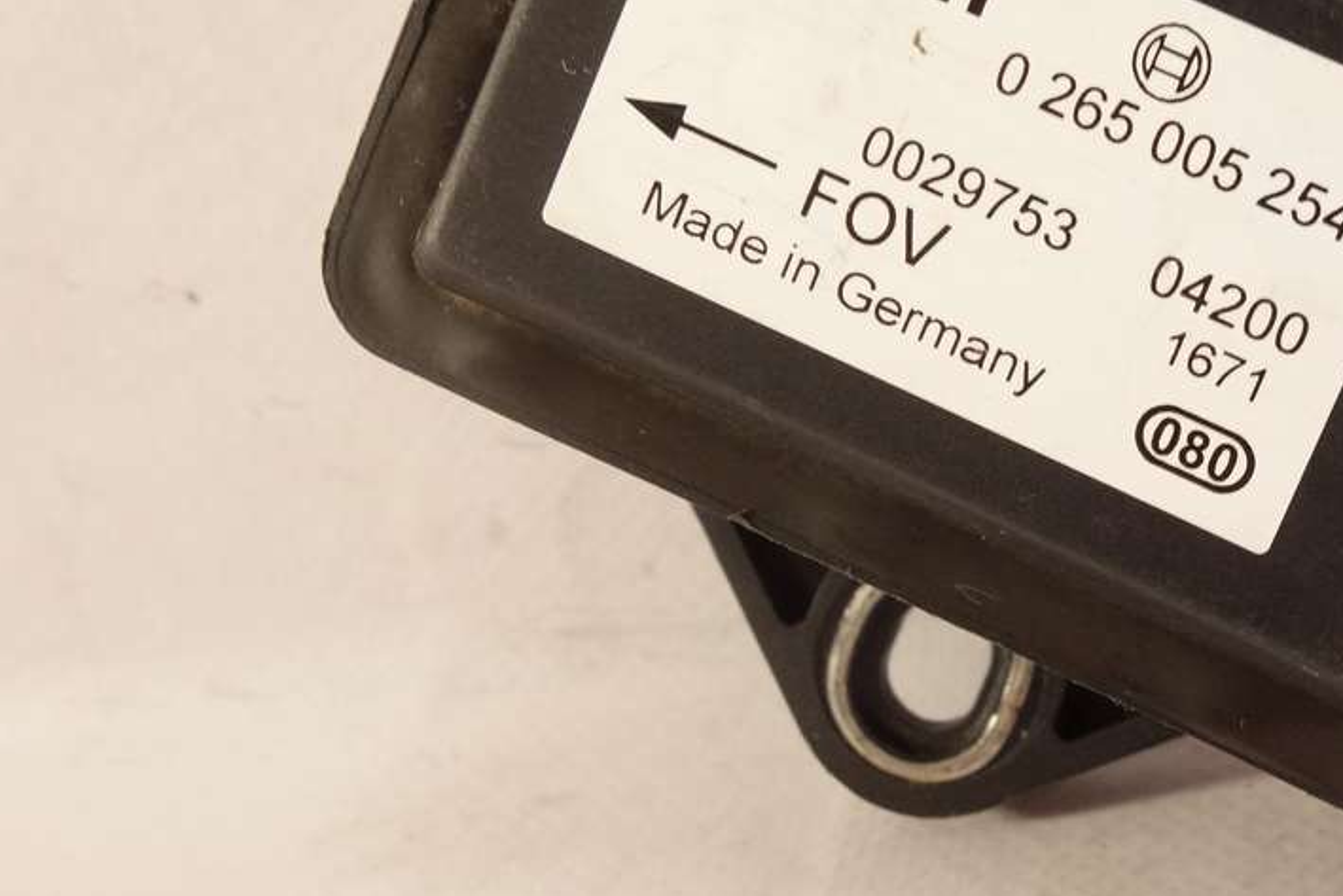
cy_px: 284
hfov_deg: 34.6
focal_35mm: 54
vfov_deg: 24.9
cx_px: 1235
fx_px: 2015
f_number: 7.1
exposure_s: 1/30
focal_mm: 10.4
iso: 1000
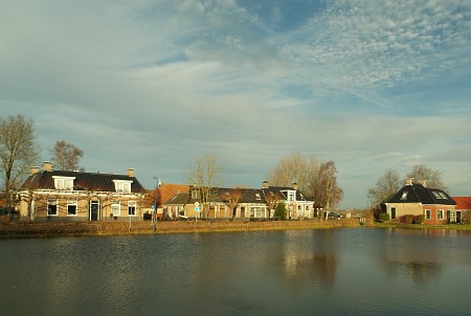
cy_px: 158
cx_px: 236
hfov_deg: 81.1
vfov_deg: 59.7
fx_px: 275
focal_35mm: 21
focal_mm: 14
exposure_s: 1/1000
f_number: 6.7
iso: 400
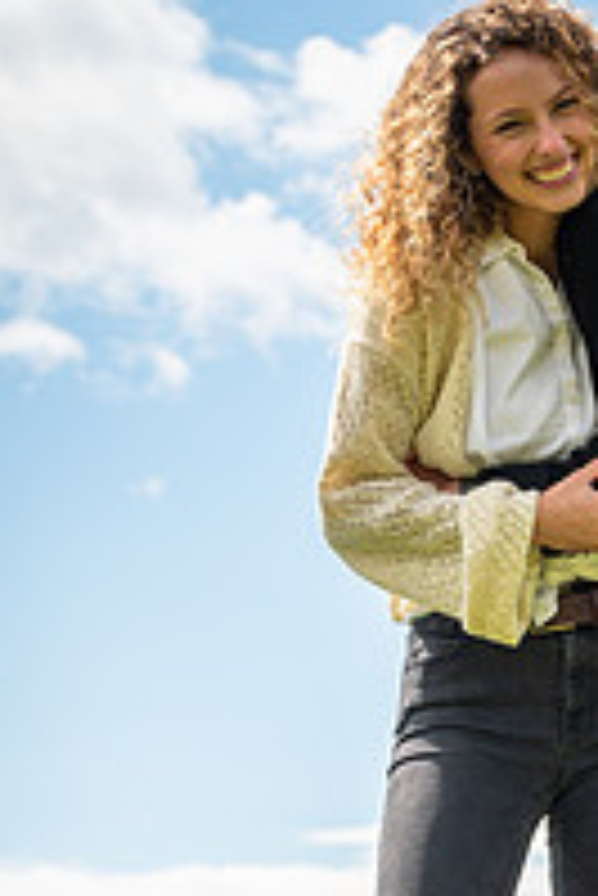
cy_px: 779
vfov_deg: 10.5
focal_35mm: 194
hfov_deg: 7.1
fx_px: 4825
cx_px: 609
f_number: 8
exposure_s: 1/320
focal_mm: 86
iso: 100
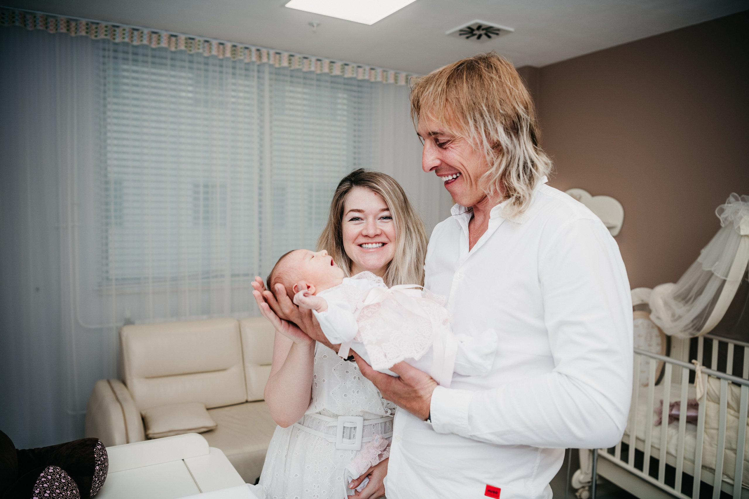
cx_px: 374
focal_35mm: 28
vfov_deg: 46.4
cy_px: 250
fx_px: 583
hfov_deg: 65.5
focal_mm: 28
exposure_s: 1/160
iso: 100
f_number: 3.2
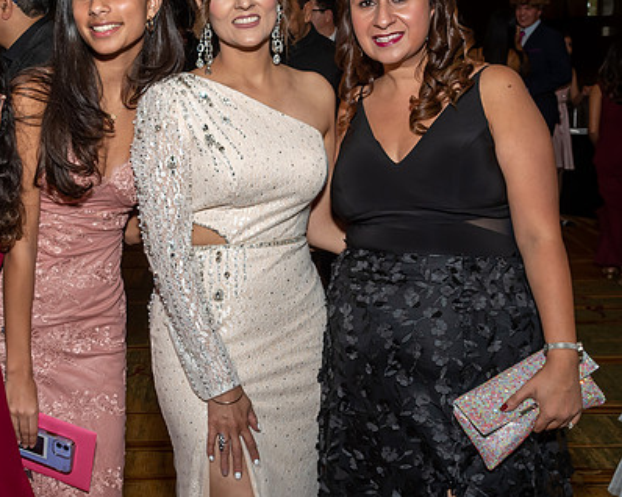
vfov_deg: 28.5
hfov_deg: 35.2
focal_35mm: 53
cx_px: 235
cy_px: 194
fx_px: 975
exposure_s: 1/250
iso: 400
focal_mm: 20
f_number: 7.1
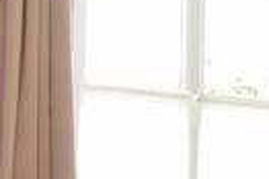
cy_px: 155
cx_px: 491
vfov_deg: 17.9
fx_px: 560
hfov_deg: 19.6
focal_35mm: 75
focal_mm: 10
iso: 400
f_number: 9
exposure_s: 1/20
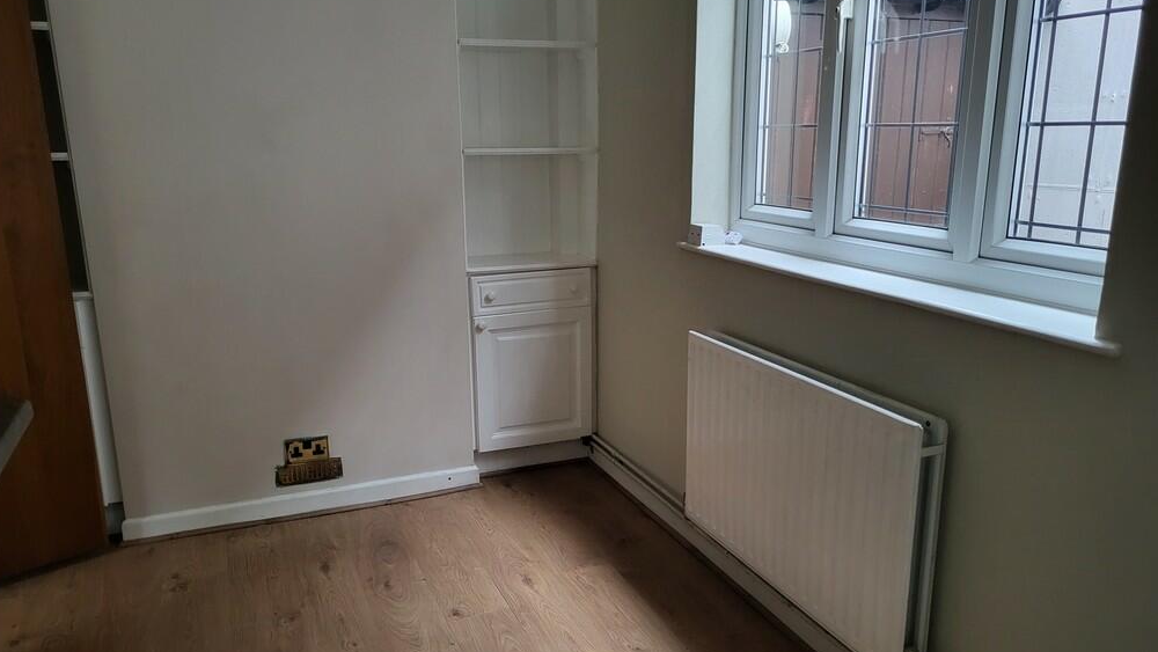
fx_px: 891
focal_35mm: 29
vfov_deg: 40.1
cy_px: 372
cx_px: 577
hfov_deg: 66.1
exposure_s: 1/50
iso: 640
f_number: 1.8
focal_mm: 5.4
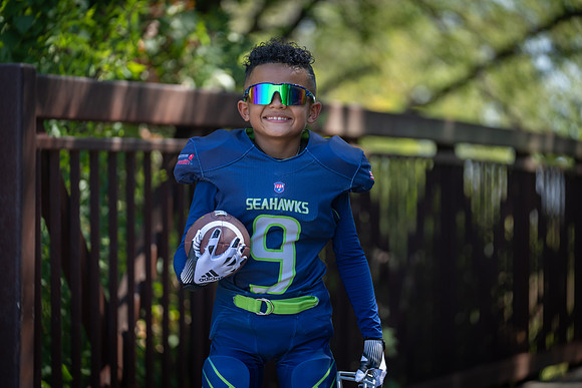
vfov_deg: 9.9
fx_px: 2231
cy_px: 194
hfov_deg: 14.9
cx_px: 291
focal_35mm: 138
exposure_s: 1/320
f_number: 2.8
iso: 100
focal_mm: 138
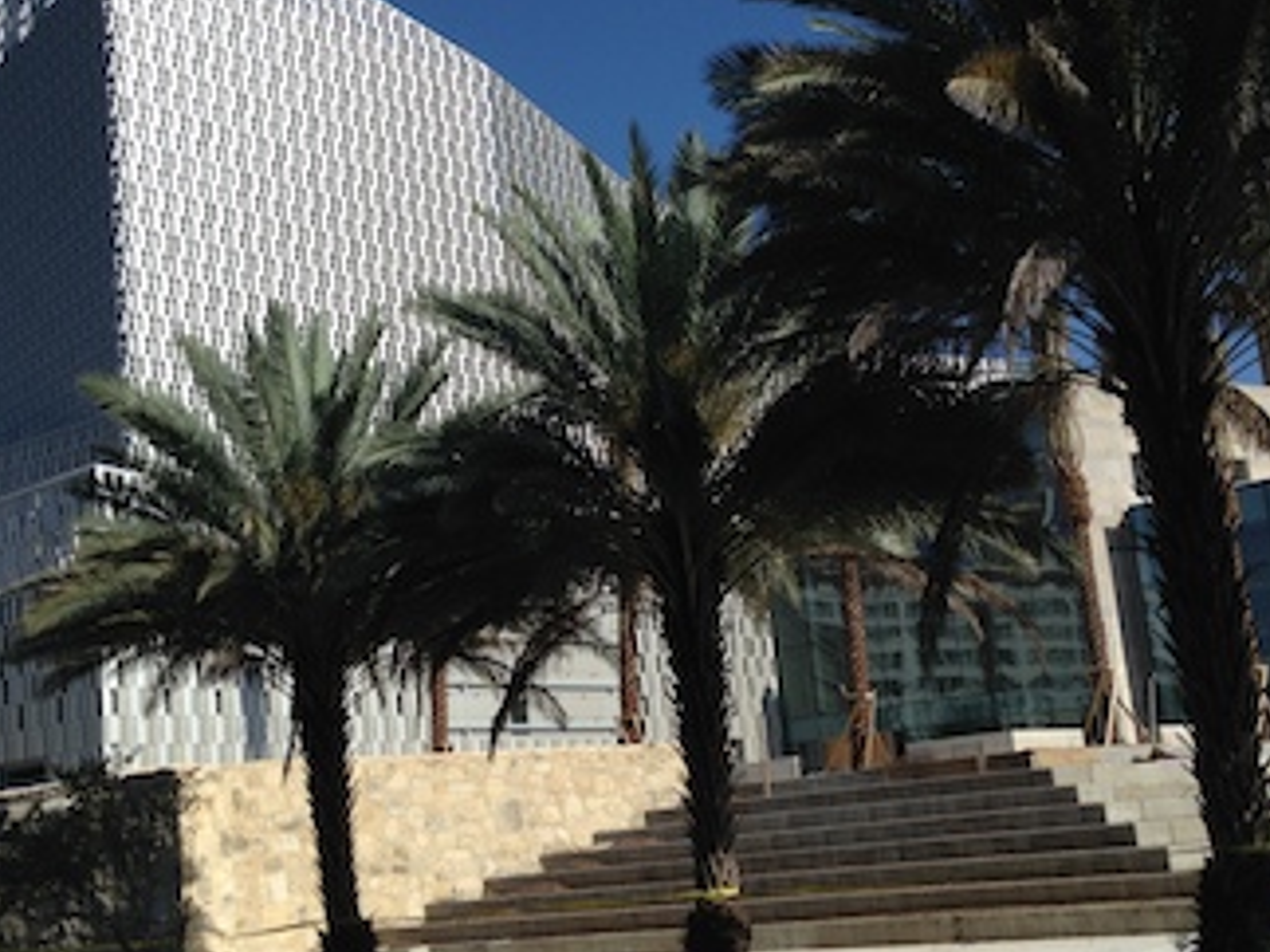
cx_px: 558
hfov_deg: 42.0
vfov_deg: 32.1
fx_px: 1650
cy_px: 574
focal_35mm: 45
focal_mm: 4.12
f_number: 2.4
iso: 50
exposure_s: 1/2169
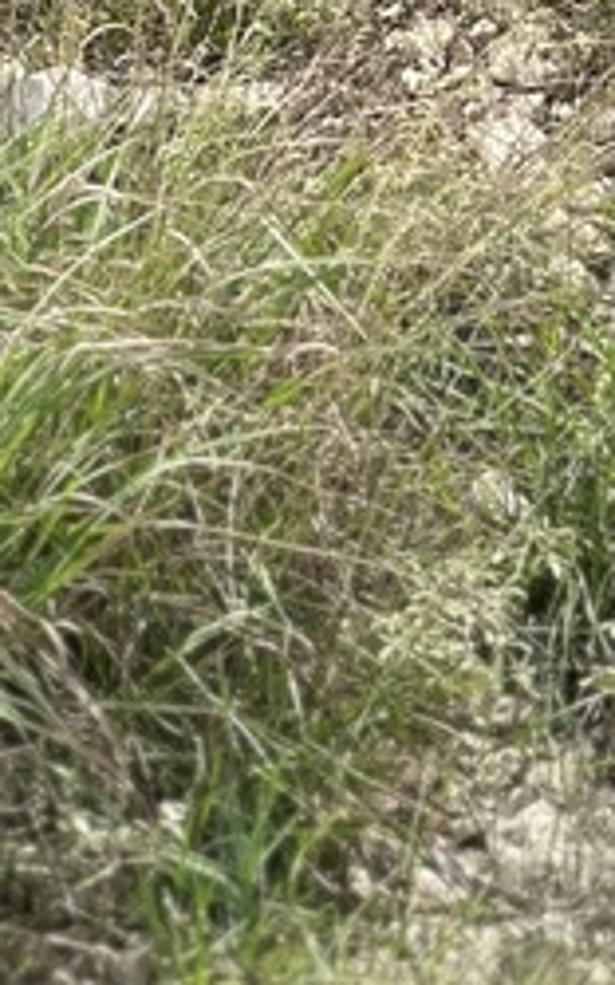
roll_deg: -5.4
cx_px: 35
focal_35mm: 220
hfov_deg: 5.9
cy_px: -796
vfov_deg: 9.1
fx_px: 5907
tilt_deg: -9.0
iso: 100
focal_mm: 6.86
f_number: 1.78
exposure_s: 1/7634
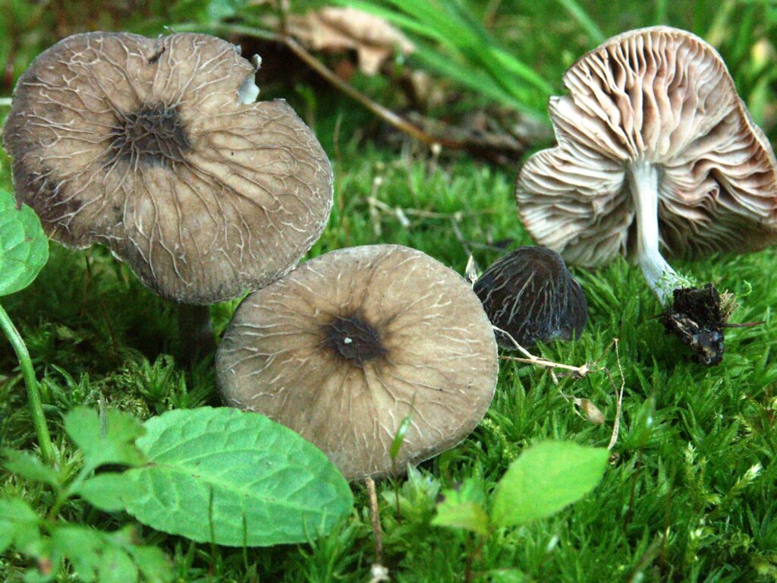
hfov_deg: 11.7
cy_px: 292
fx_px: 3793
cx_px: 388
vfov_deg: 8.8
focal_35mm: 169
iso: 800
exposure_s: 1/800
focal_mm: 42.81
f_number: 7.1
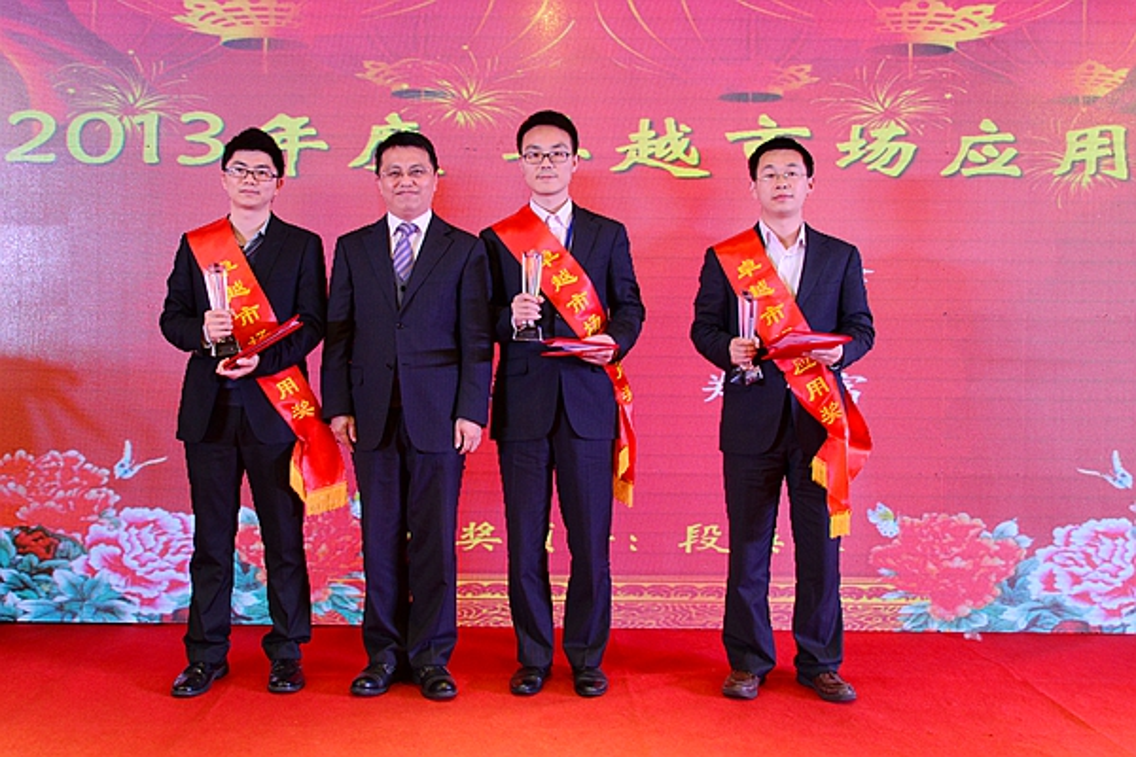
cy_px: 378
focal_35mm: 24
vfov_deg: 53.1
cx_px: 568
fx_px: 757
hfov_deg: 73.7
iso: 2000
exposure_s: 1/50
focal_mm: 24
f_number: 6.3
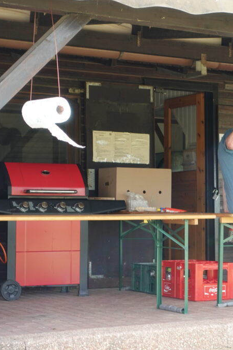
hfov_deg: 12.8
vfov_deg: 19.3
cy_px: 175
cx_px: 234
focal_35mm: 106
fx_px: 1028
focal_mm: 25.7
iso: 125
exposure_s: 1/80
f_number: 3.2
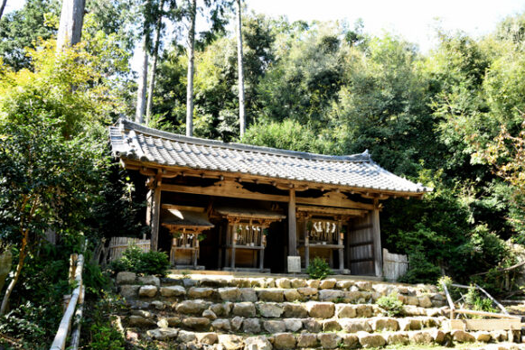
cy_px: 180
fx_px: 467
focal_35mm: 32
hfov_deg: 58.7
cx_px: 261
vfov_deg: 41.2
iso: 400
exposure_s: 1/10
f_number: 11
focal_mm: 31
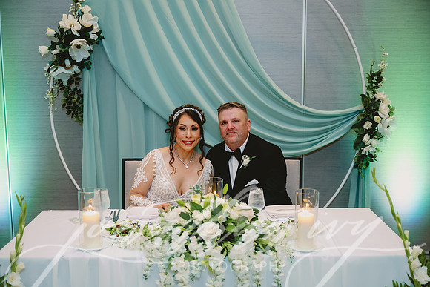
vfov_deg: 29.3
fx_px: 550
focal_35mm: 46
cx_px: 215
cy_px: 144
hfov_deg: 42.7
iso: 1000
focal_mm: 46
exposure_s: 1/80
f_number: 2.8
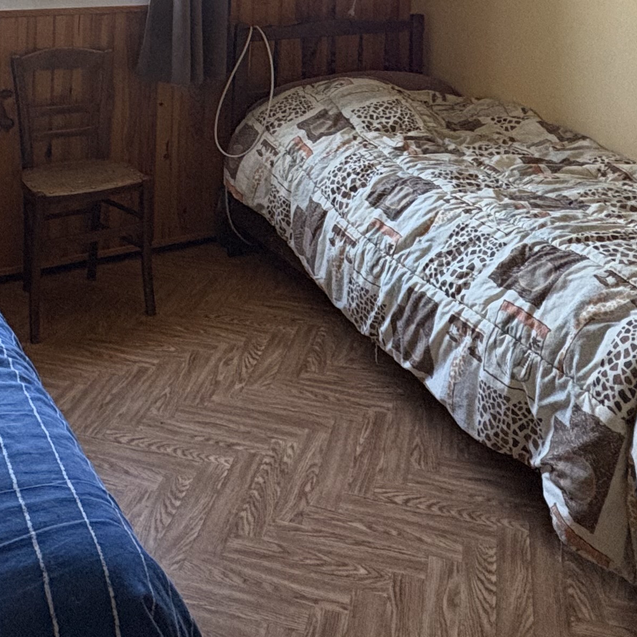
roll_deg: -0.9
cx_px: 246
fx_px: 874
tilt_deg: +0.3
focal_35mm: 42
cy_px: -100
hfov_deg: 39.8
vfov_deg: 33.6
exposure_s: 1/60
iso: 400
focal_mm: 2.22
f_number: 2.2
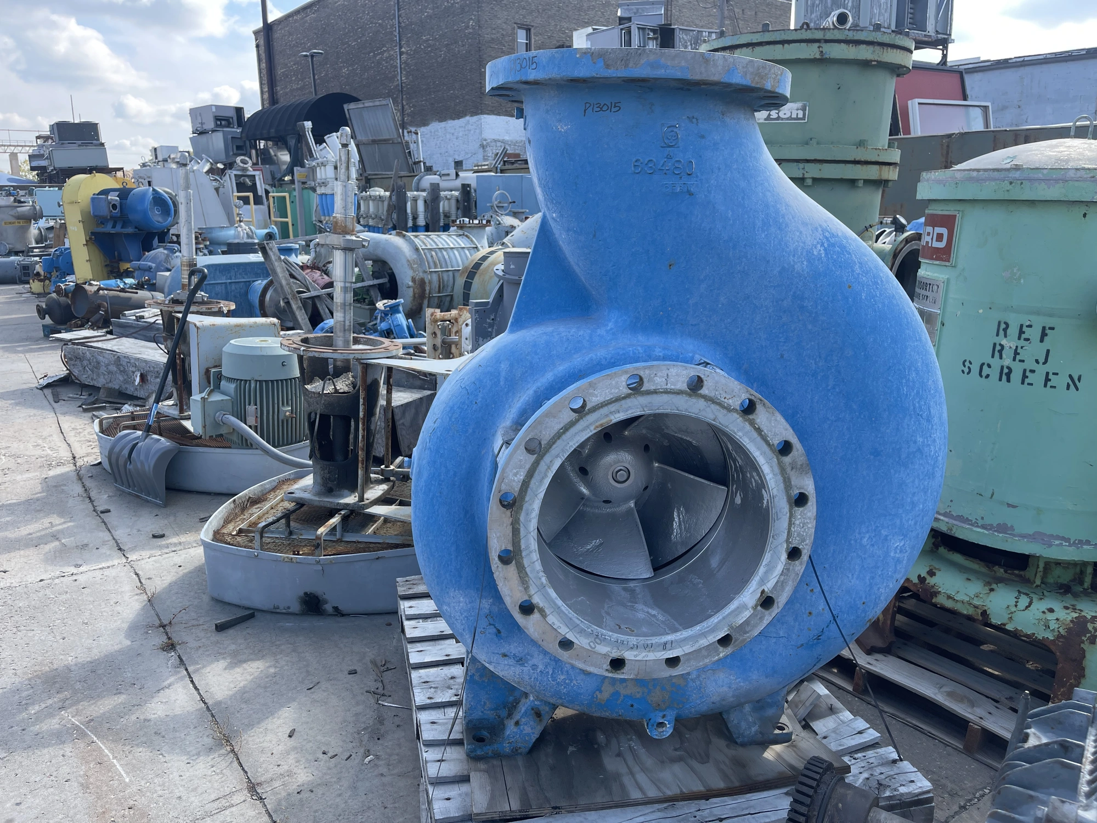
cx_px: 548
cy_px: 412
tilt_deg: -13.4
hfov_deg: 67.3
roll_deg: -0.4
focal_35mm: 26
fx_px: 824
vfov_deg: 53.1
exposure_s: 1/824
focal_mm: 5.1
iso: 32
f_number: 1.6
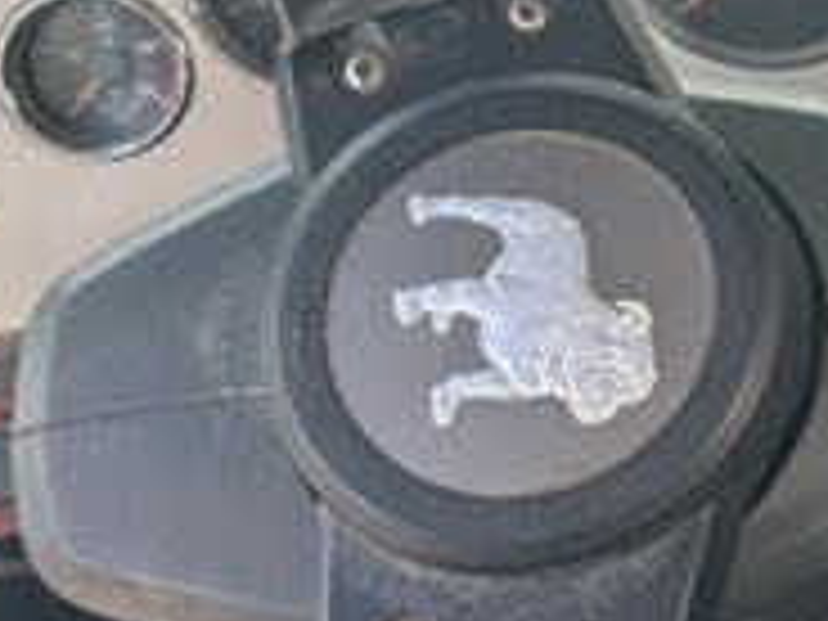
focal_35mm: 73
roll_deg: -0.3
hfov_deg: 22.5
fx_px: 1746
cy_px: 68
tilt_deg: -25.4
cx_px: 1192
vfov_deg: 19.8
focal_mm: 6.86
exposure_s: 1/276
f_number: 1.78
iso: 80
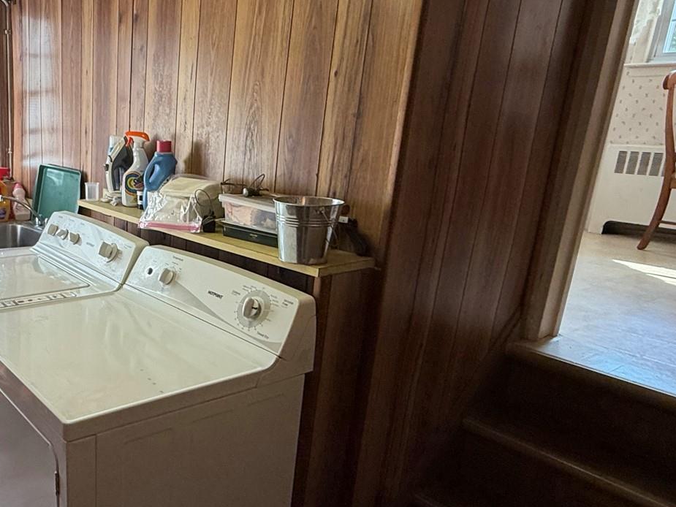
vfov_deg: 45.4
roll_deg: -1.7
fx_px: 605
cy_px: 280
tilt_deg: -14.4
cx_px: 140
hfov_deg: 54.5
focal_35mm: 31
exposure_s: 1/120
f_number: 2.2
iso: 200
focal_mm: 2.22
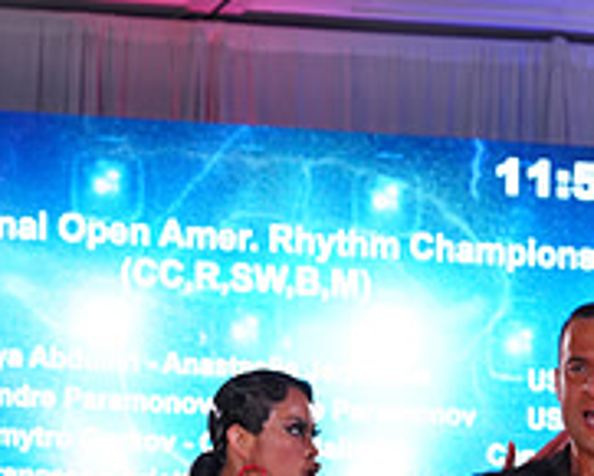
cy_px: 788
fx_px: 3922
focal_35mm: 223
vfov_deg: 6.8
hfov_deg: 8.6
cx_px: 461
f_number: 5.6
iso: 1600
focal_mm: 74
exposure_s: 1/160
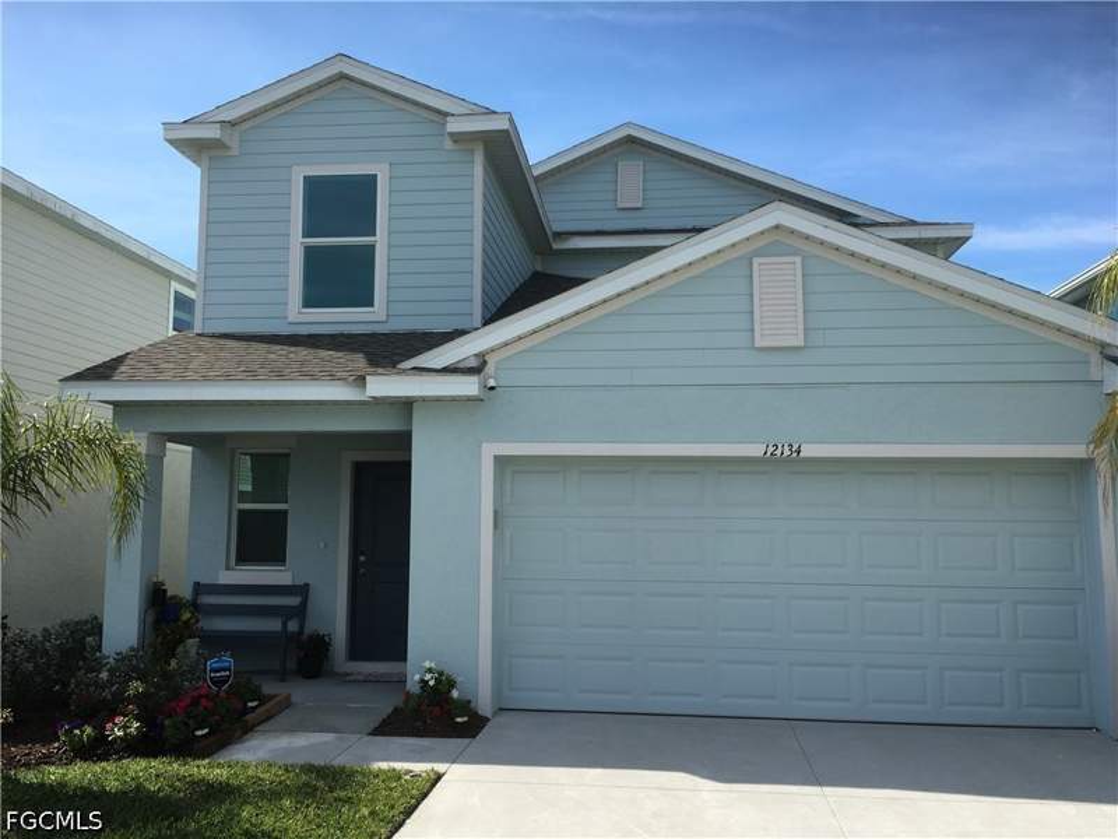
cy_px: 420
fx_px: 937
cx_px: 559
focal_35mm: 29
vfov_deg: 48.2
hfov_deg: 61.7
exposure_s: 1/1637
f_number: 2.2
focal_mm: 4.15
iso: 25
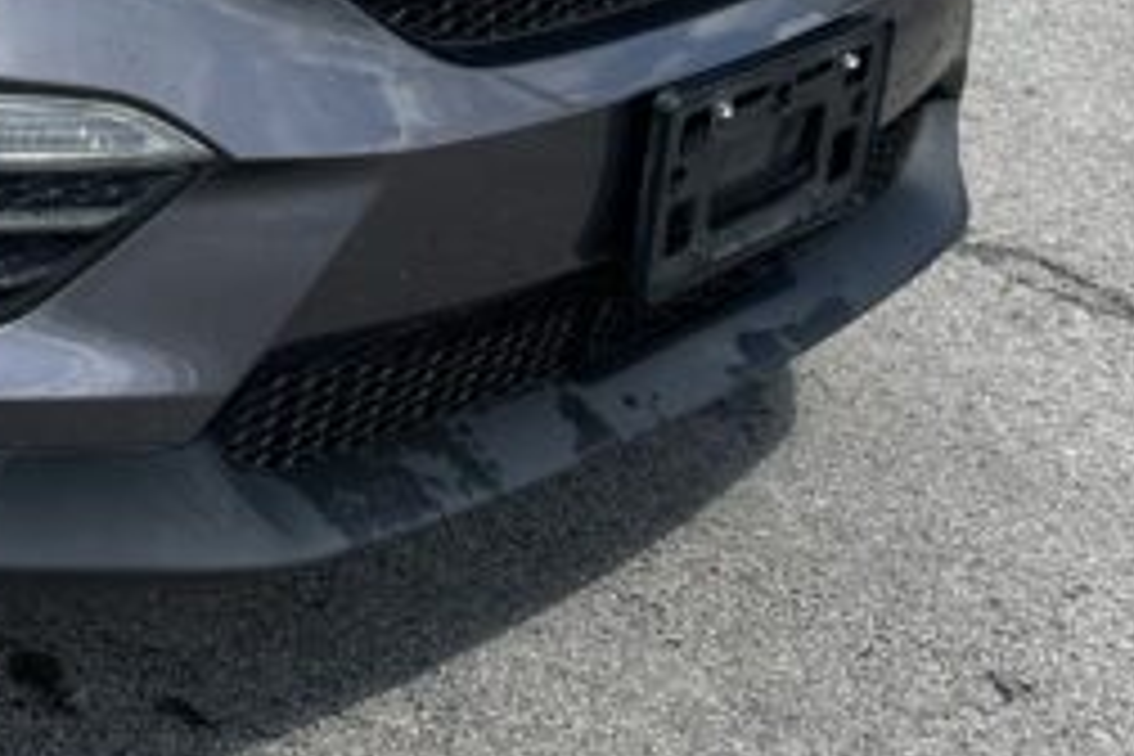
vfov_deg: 11.9
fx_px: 3465
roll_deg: -0.5
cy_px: -351
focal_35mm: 110
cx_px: -428
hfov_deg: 17.2
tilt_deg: -13.1
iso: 50
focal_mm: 5.7
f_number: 1.5
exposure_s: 1/2841
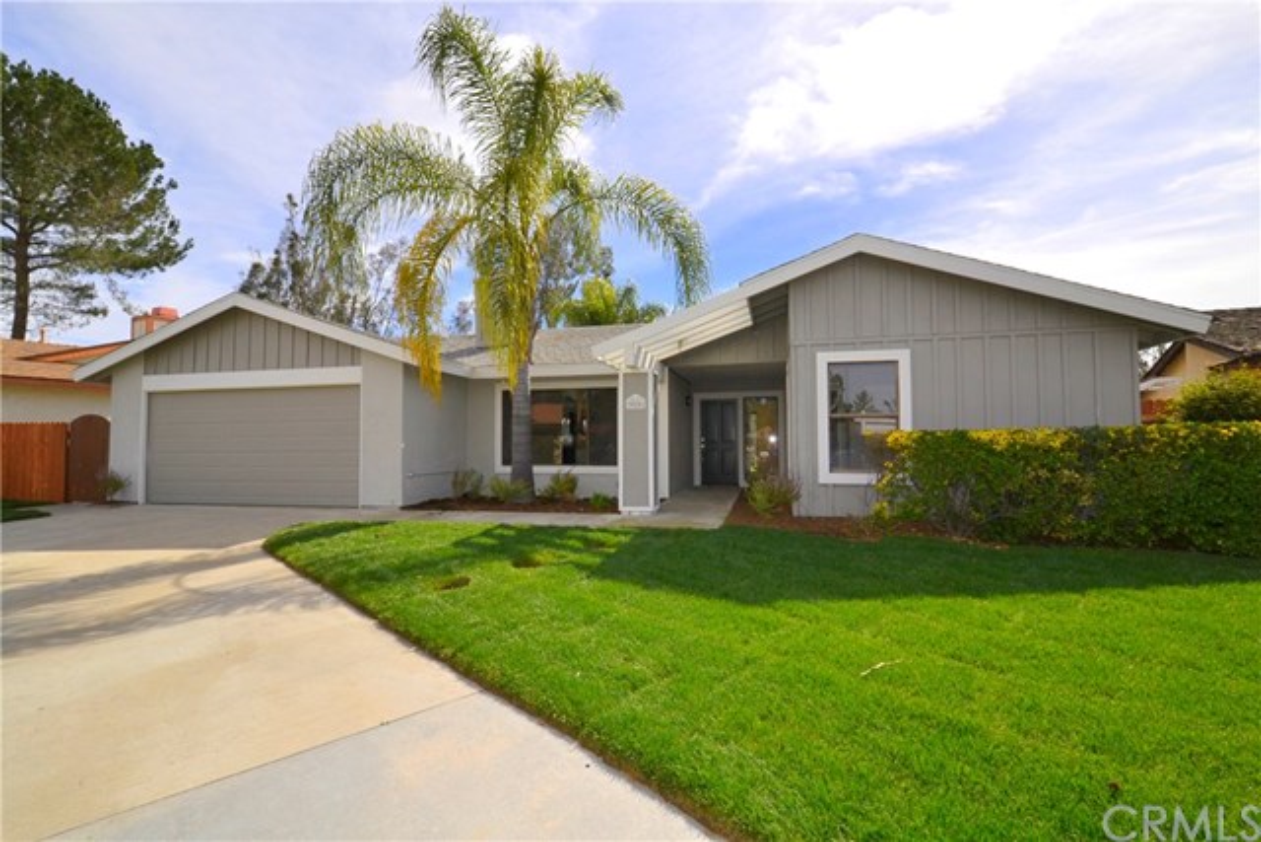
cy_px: 421
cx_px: 630
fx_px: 526
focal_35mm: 15
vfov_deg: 77.4
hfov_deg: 100.4
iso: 100
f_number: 11
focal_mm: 10
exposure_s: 1/200
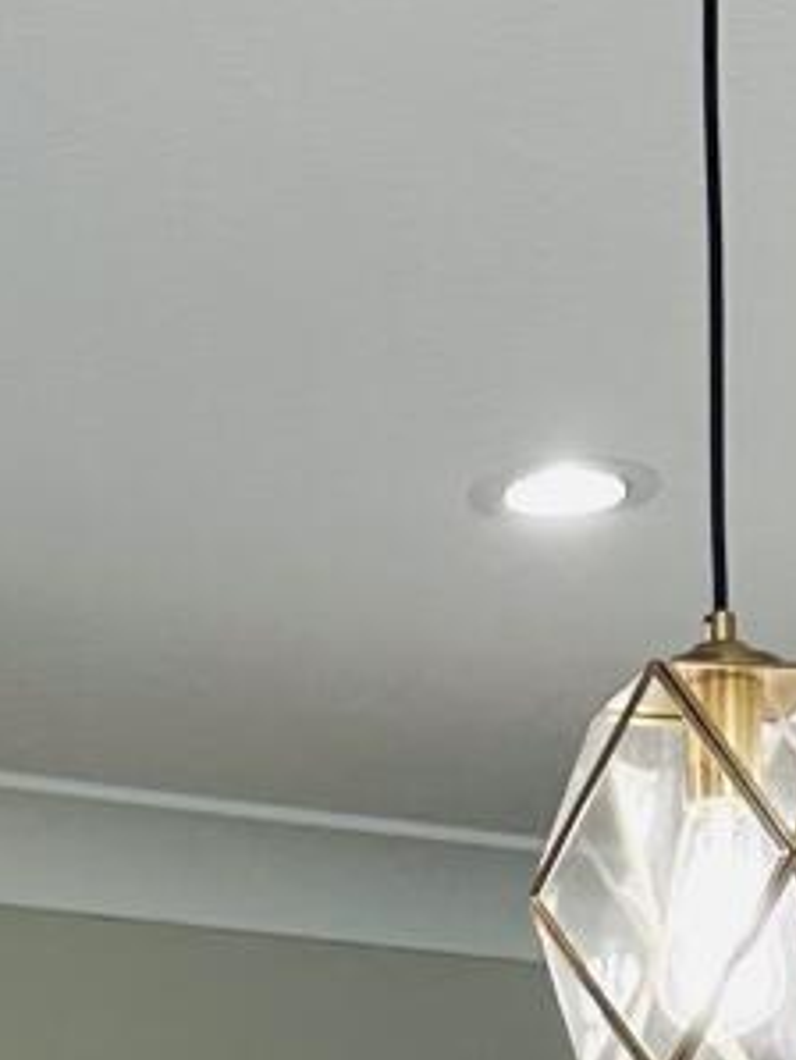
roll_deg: +0.7
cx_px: 323
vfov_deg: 10.4
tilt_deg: -4.5
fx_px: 4929
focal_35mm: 161
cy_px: 2604
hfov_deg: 9.2
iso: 125
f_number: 1.78
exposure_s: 1/120
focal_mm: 6.86
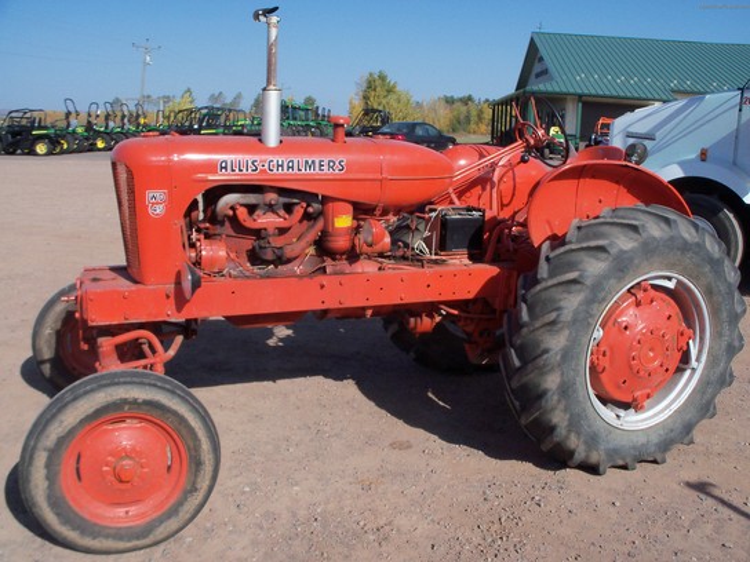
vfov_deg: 40.7
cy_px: 281
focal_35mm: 35
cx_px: 375
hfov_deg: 52.6
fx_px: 758
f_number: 5.5
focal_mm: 6.3
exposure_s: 1/500
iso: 80
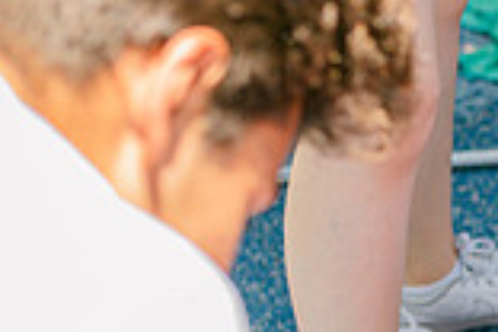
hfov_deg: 14.4
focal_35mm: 130
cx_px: 814
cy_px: 463
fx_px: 1798
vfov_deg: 10.3
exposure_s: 1/640
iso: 100
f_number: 2
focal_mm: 35
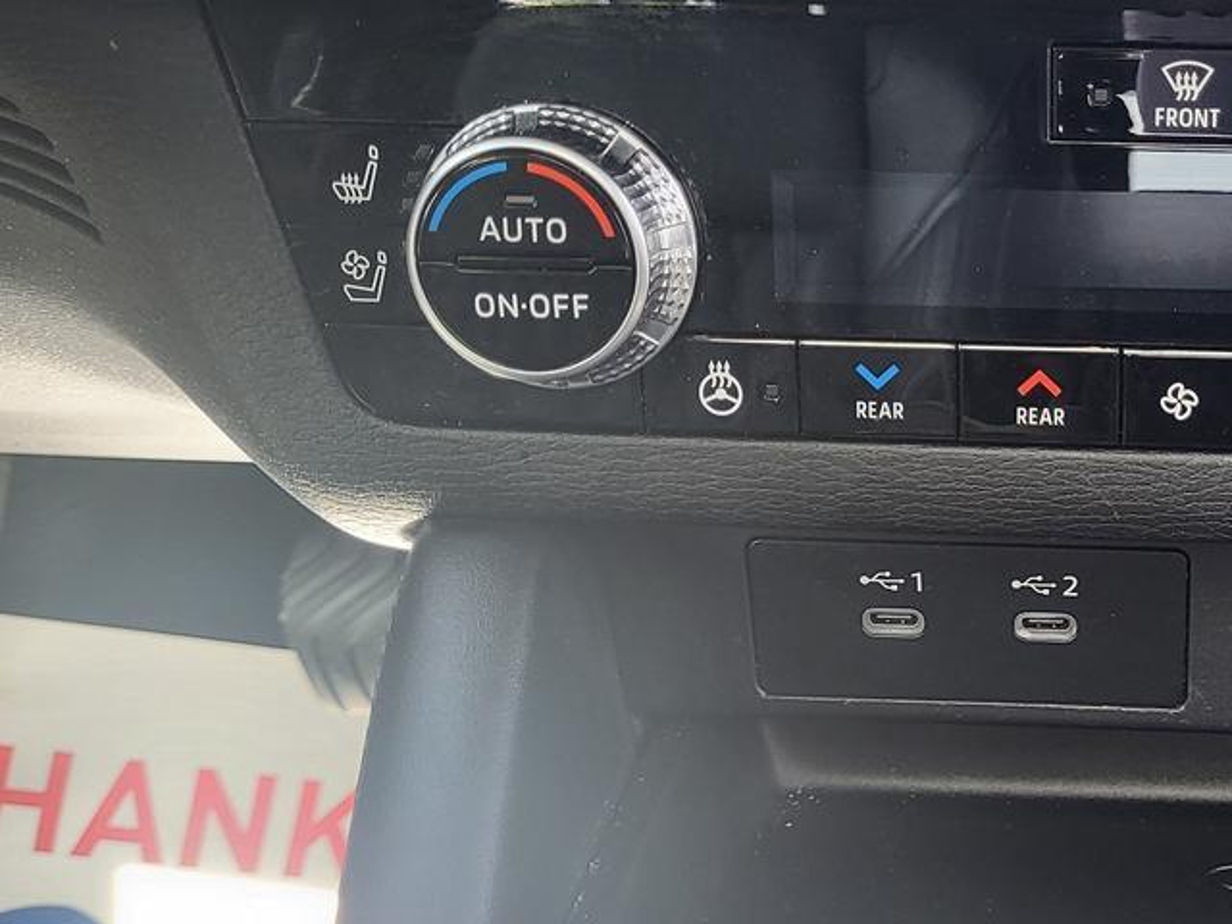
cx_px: 1109
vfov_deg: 28.0
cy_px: 539
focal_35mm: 52
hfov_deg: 34.7
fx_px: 1851
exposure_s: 1/100
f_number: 1.8
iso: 125
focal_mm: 5.4
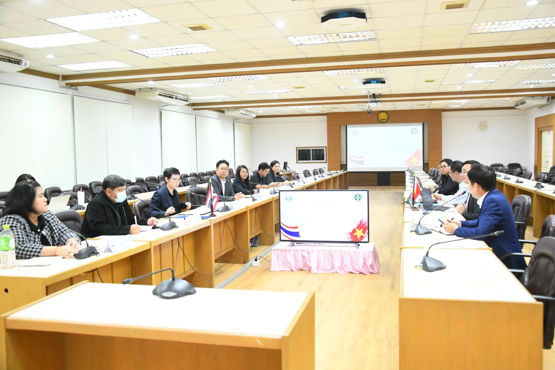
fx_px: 493
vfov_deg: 41.1
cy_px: 185
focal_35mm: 32
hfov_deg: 58.7
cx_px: 278
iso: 8000
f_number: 5.6
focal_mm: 32
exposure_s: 1/200
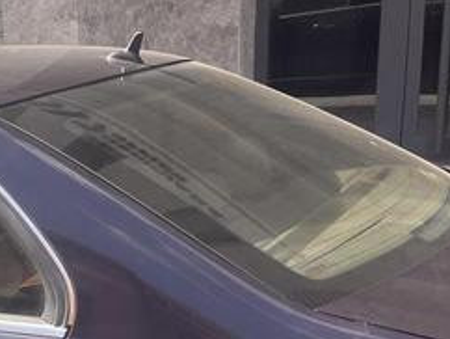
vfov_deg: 20.1
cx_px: -115
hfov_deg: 24.6
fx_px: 911
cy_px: 377
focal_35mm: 70
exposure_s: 1/1497
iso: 50
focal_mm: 5.1
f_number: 1.6
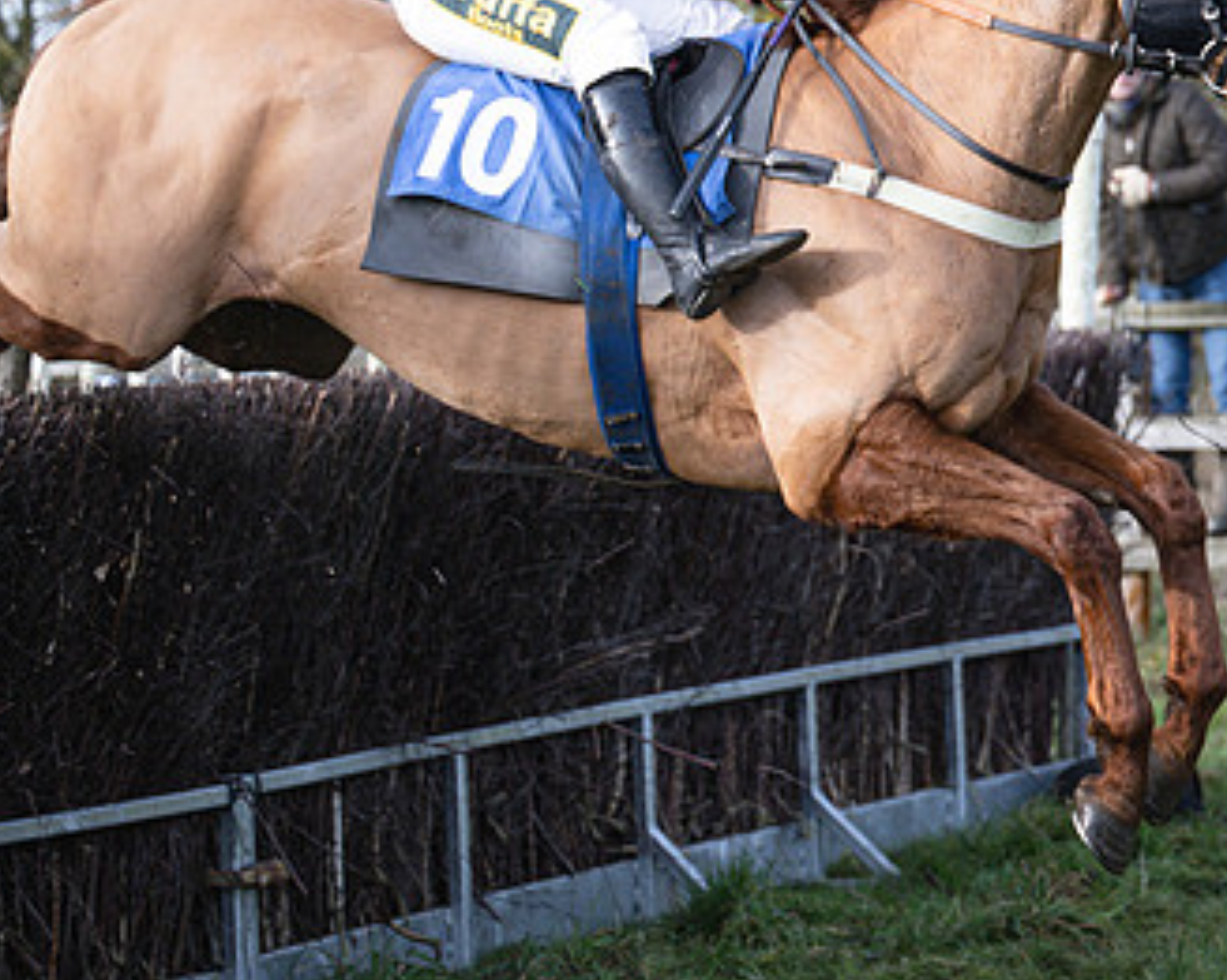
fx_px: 6132
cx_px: 1127
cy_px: 268
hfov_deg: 11.3
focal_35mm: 169
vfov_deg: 9.1
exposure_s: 1/2000
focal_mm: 70
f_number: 2.8
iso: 400
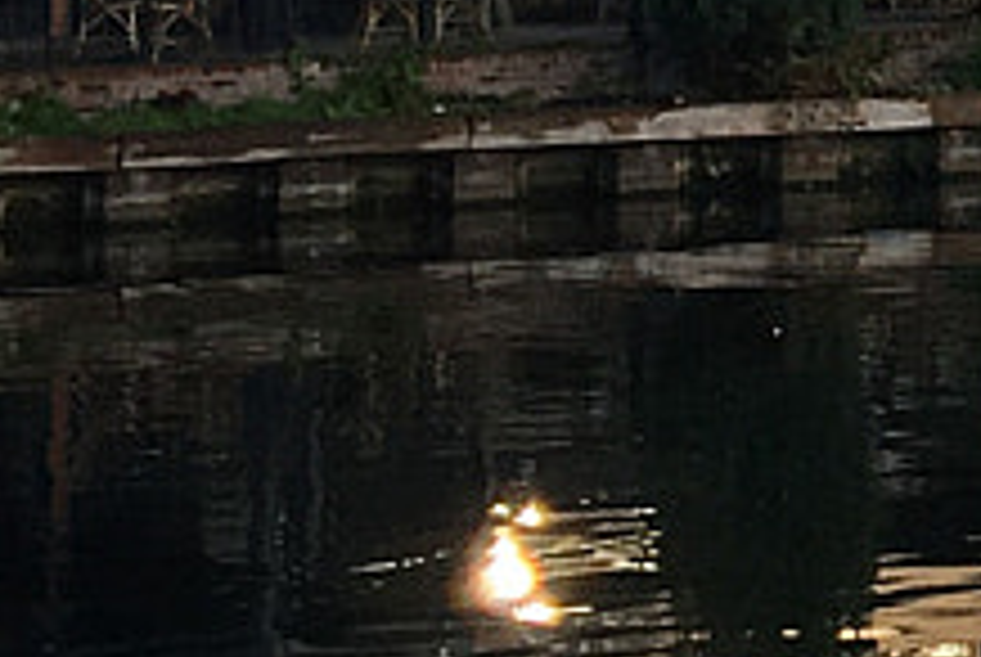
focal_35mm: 221
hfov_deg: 8.0
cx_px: 2912
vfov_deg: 6.1
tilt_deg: +2.2
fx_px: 6030
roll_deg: +1.8
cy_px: -486
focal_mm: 4.15
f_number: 2.2
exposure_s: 1/478
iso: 25
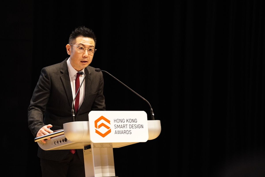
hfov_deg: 10.3
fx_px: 1472
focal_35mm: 200
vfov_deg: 6.9
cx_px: 132
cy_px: 88
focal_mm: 200
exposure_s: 1/160
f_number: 3.2
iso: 3200
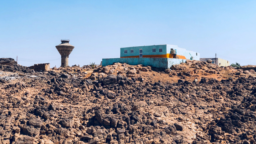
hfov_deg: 33.3
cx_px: 127
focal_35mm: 63
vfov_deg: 19.1
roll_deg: +0.6
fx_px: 428
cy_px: 56
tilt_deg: +4.2
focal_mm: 6.6
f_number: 2.8
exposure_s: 1/1066
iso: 20
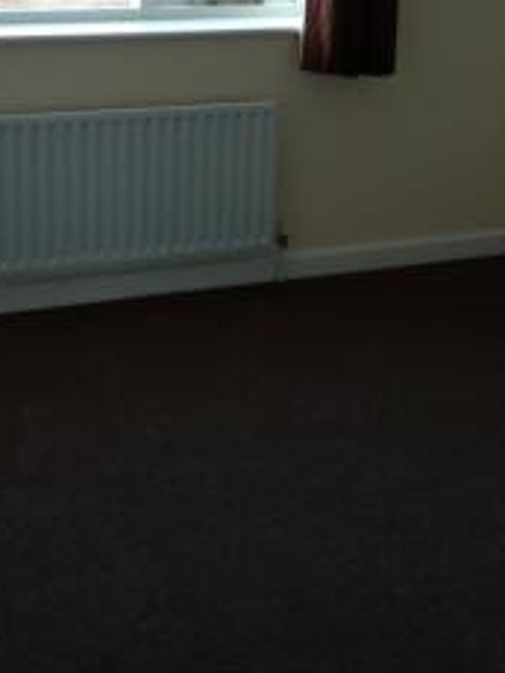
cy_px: 78
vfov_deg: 29.5
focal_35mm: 63
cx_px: 299
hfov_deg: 23.3
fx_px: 1224
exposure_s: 1/60
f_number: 2.4
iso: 80
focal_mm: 4.12
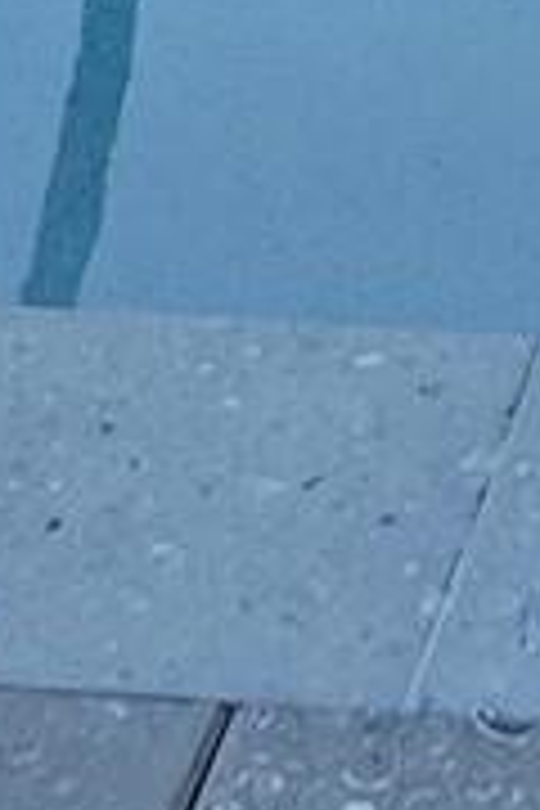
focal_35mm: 241
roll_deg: +1.1
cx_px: 657
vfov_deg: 7.6
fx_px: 5422
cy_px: -1503
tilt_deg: -6.0
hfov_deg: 5.7
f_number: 1.5
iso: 40
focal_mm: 5.7
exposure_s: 1/238
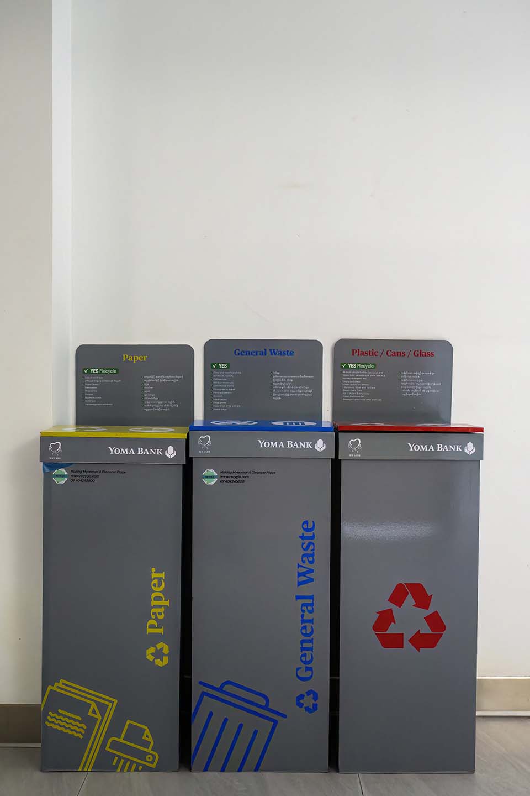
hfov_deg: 39.4
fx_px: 740
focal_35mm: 34
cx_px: 265
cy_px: 398
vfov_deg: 56.5
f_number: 5.6
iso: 8000
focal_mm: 33.5
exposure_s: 1/250
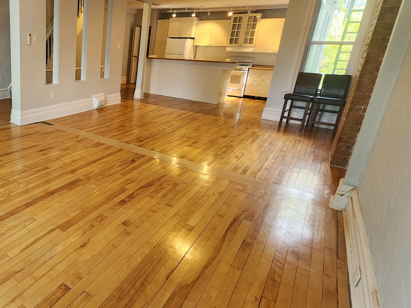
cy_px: 126
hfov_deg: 67.8
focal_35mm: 22
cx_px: 72
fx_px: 261
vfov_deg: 60.7
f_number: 2.2
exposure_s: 1/60
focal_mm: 2.2
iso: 320
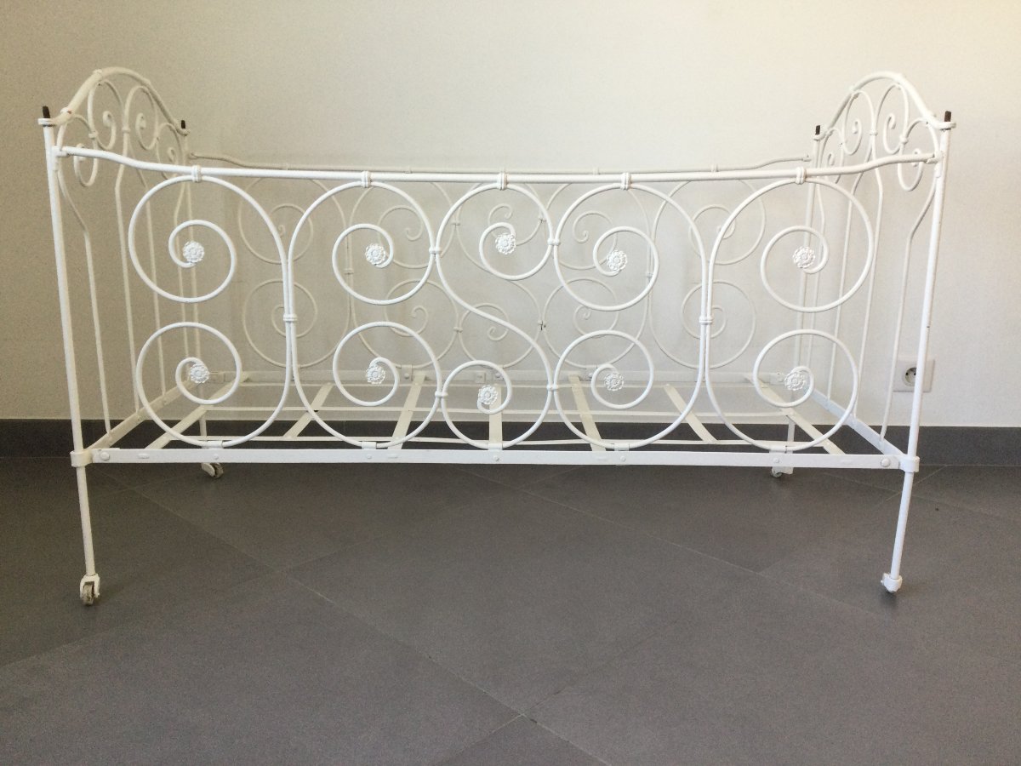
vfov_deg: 45.4
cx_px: 510
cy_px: 383
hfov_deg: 58.4
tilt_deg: -11.3
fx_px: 914
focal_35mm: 31
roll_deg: -1.7
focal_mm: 3.3
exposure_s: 1/33
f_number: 2.4
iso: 40
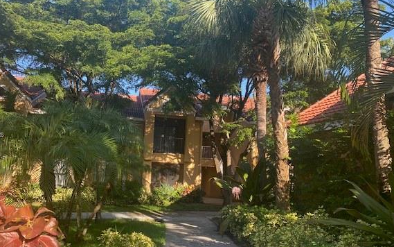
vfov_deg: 40.6
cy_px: 135
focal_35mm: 31
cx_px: 183
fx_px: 333
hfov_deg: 61.2
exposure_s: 1/322
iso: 32
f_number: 1.8
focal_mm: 4.25
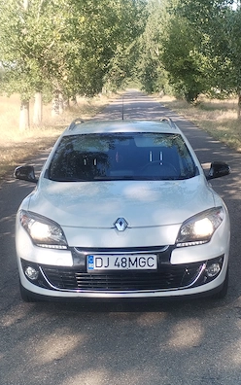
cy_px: 193
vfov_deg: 27.1
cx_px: 126
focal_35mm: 76
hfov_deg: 17.2
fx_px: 798
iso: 100
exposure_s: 1/276
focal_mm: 4.75
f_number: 1.8
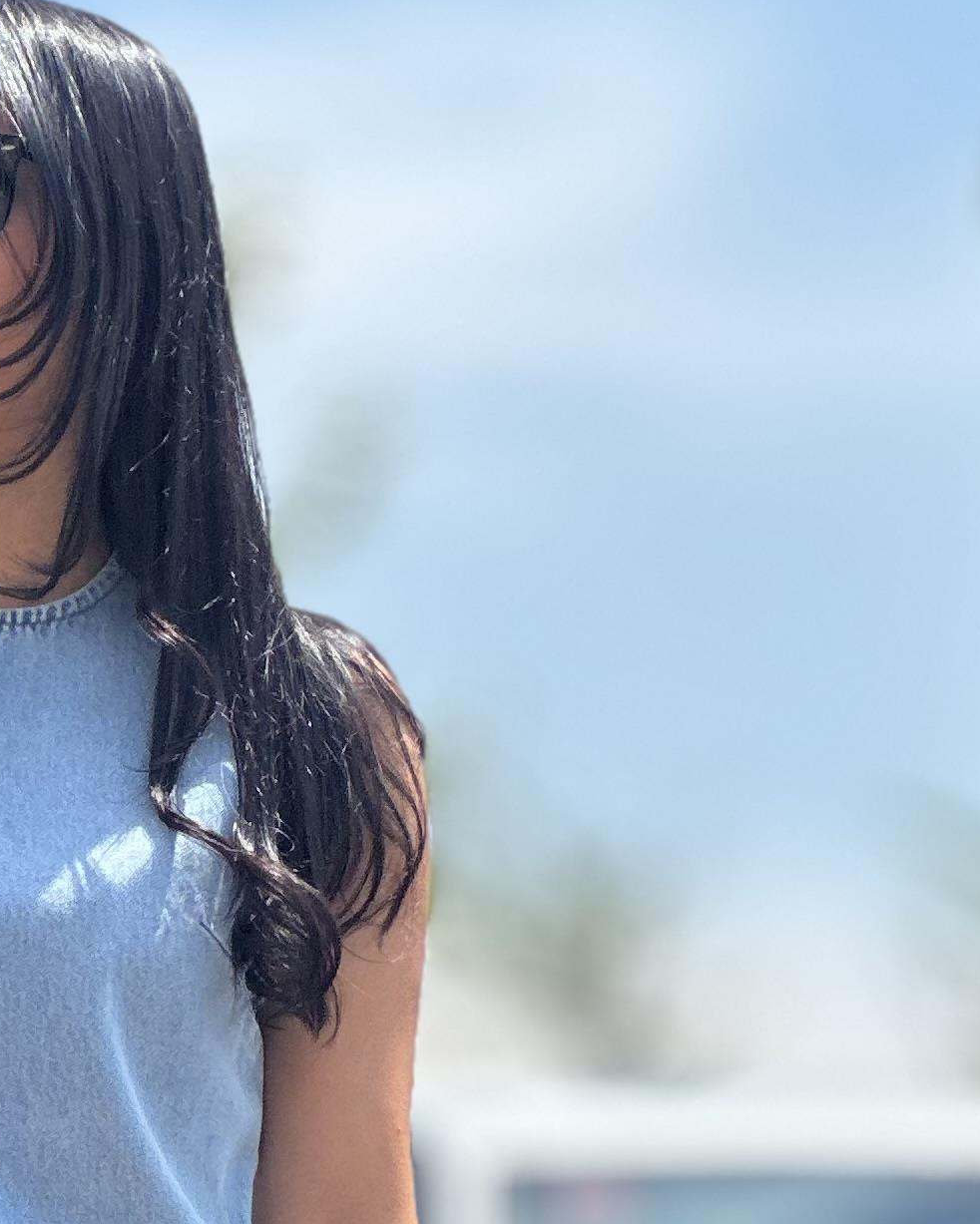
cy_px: 1672
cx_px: -87
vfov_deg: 7.7
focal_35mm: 247
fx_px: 8953
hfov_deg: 6.2
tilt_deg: +3.2
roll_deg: -1.3
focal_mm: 9
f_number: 2.8
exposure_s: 1/605
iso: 32
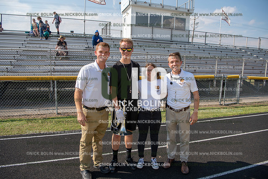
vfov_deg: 53.2
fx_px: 179
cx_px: 134
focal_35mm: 24
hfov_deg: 73.7
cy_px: 90
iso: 200
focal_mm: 24
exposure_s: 1/1000
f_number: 5.6
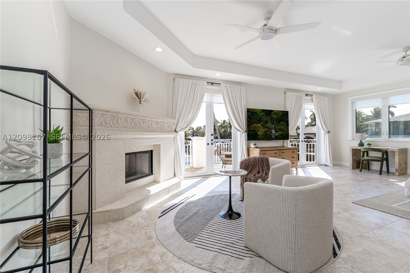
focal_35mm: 16
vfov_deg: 73.7
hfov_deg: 96.7
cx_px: 205
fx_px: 182
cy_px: 136
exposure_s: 1/80
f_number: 8
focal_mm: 16
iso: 100
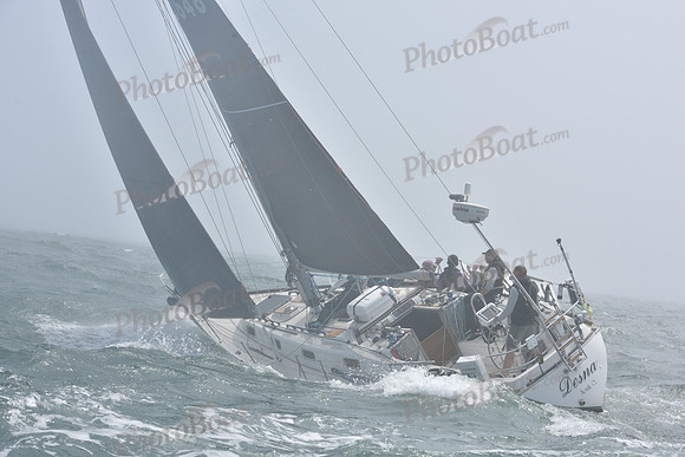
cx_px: 342
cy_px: 228
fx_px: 1332
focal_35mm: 70
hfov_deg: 28.8
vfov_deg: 19.5
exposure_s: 1/800
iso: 320
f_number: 11
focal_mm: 70
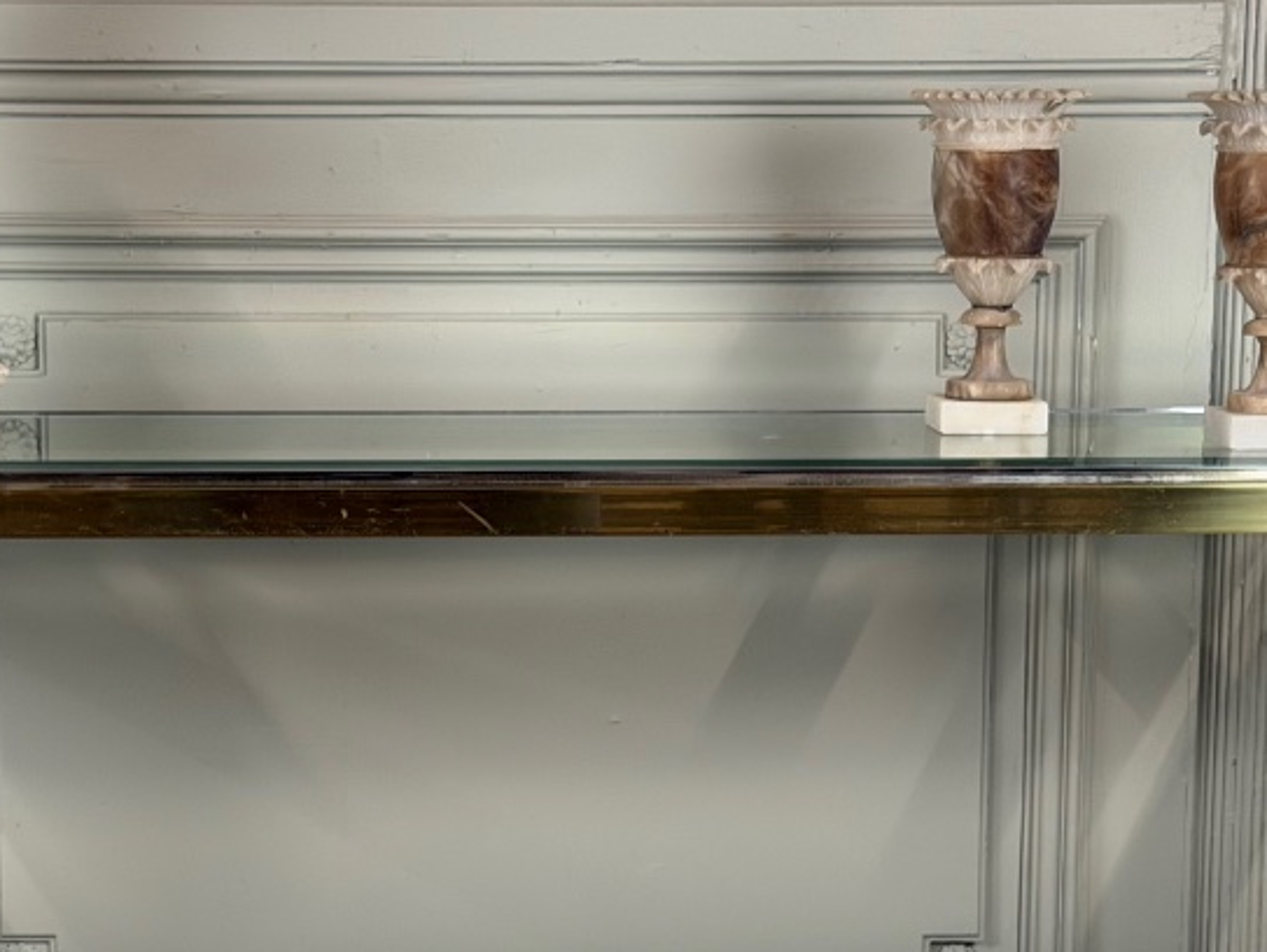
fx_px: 3882
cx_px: 516
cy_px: 772
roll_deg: +0.4
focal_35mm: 106
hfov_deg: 18.5
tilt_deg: -10.5
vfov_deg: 13.9
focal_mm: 6.76
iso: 125
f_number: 1.78
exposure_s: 1/50
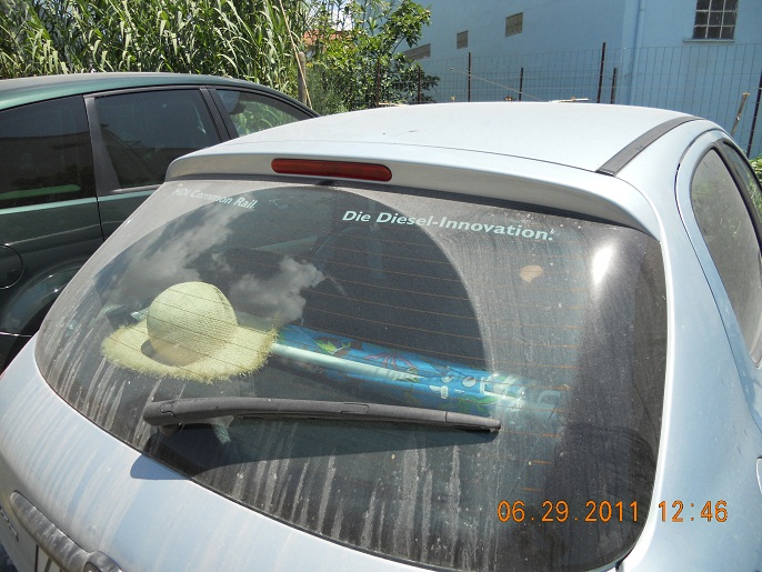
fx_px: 595
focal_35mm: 27
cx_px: 381
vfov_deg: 51.4
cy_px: 286
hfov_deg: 65.3
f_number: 3.2
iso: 80
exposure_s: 1/800
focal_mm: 4.9
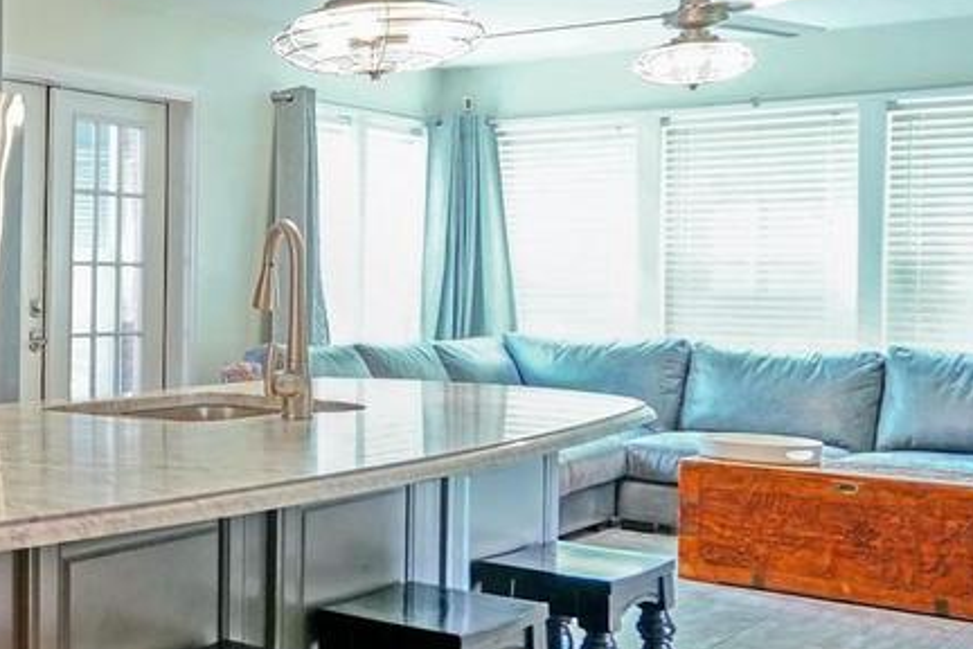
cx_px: -331
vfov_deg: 27.0
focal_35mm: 50
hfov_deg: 30.2
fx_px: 1351
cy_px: 288
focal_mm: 10
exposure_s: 1/30
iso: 640
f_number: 2.8
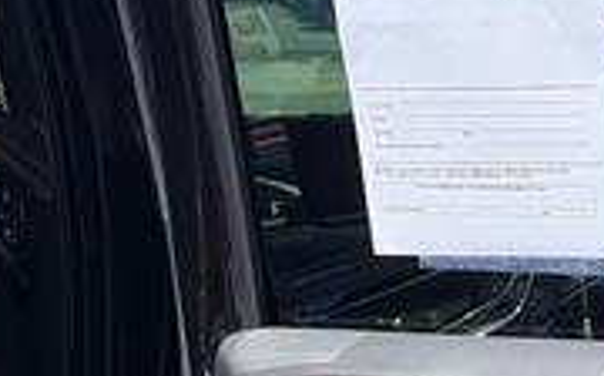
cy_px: 510
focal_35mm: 98
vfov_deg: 12.8
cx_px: 705
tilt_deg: -16.5
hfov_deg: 20.0
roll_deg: -0.8
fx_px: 1611
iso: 50
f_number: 1.6
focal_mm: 5.96
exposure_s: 1/1799
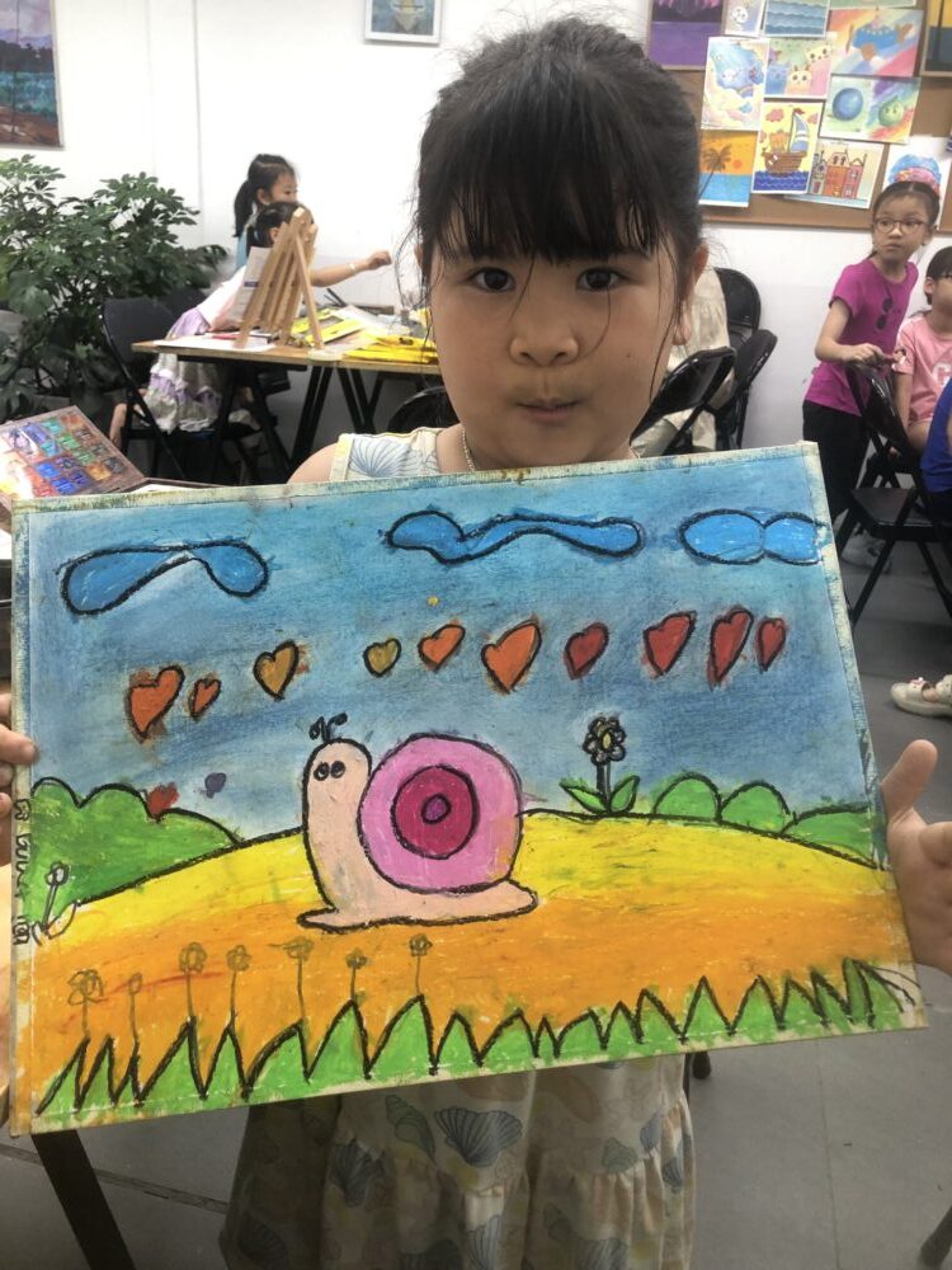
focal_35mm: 28
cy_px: 635
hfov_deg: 49.7
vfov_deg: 63.4
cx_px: 476
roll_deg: -3.3
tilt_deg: -21.1
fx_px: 1027
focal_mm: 3.99
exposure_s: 1/33
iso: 32
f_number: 1.8
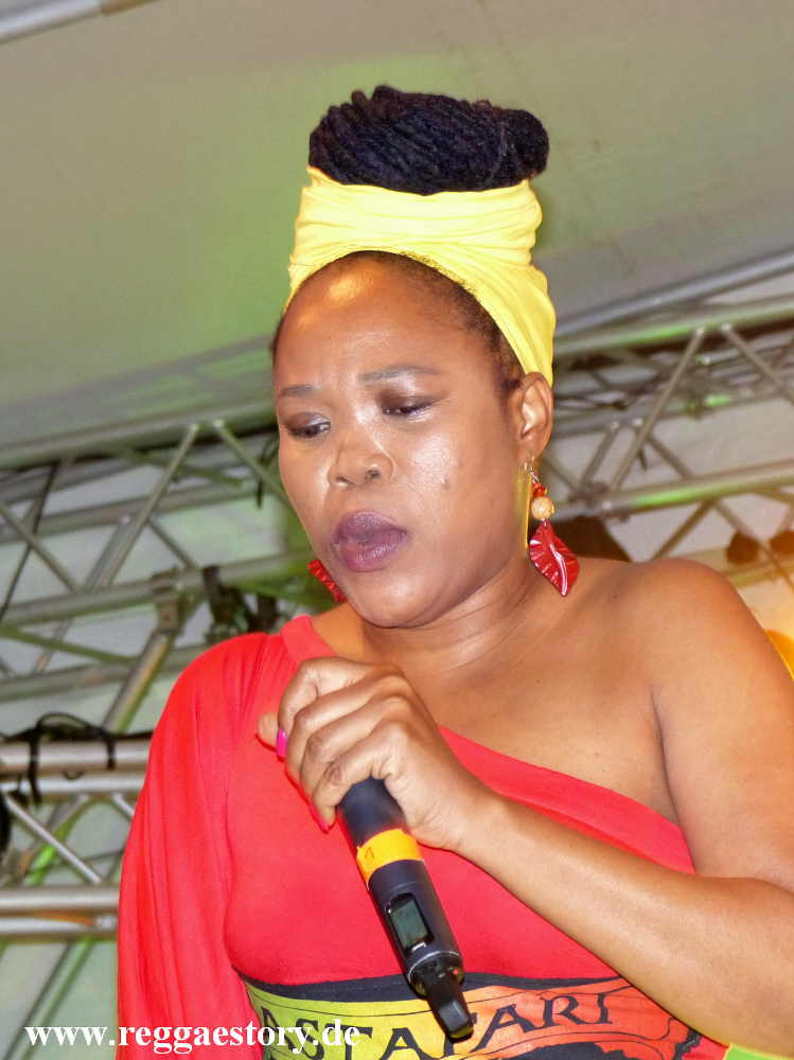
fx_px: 4071
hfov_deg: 11.1
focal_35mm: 133
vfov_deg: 14.8
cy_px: 530
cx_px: 397
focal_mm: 23.9
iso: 500
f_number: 2.8
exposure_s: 1/60
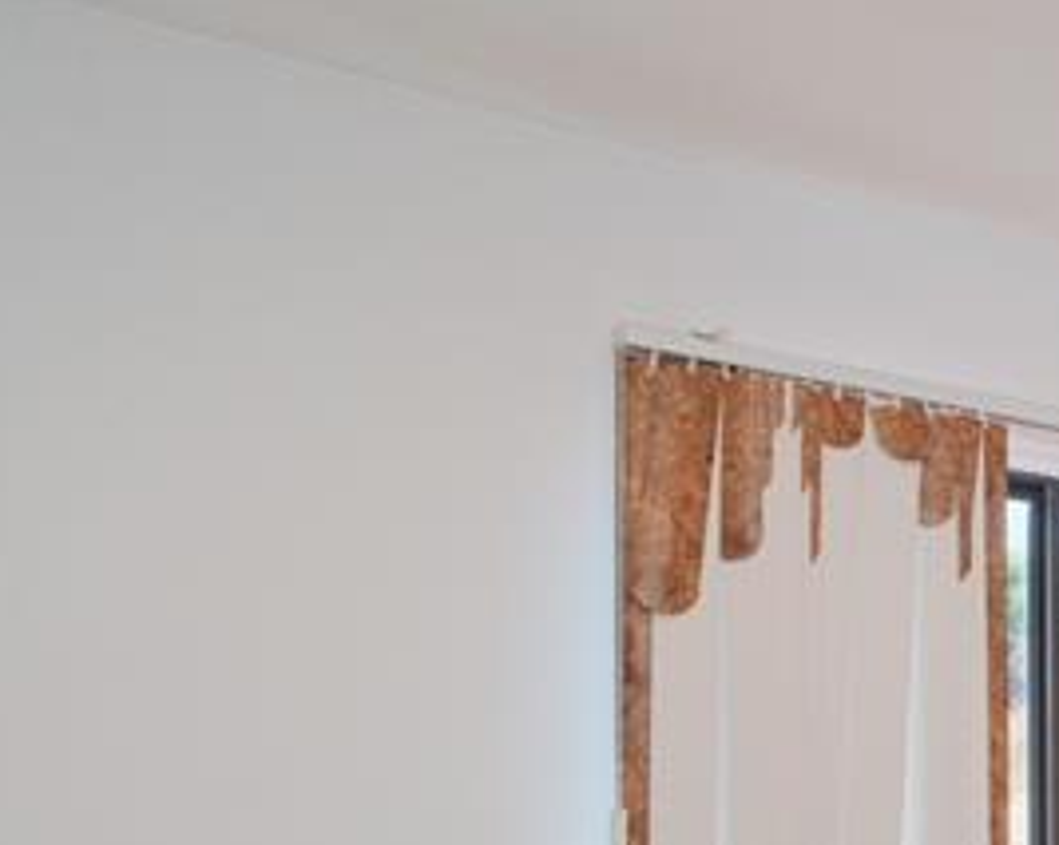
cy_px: 956
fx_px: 1691
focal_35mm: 54
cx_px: 1880
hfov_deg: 22.1
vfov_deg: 25.7
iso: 640
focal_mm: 10
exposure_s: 1/125
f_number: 7.1
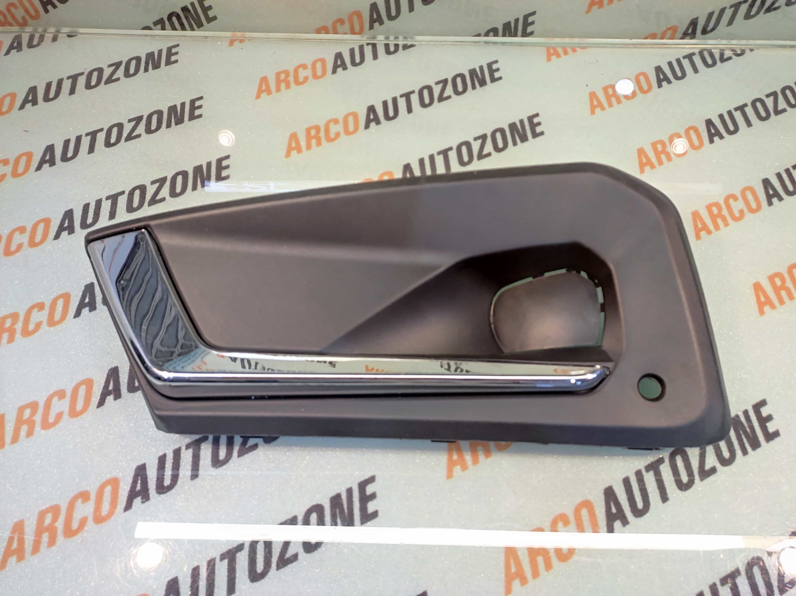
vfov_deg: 74.7
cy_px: 298
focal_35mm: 17
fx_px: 391
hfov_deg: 91.1
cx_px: 398
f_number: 1.79
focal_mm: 4.74
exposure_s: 1/33
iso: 1439
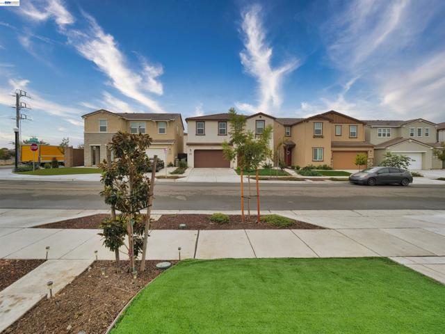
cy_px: 167
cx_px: 222
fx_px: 180
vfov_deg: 85.7
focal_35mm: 14
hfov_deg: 102.1
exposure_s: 1/640
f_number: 5.6
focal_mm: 7
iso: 250
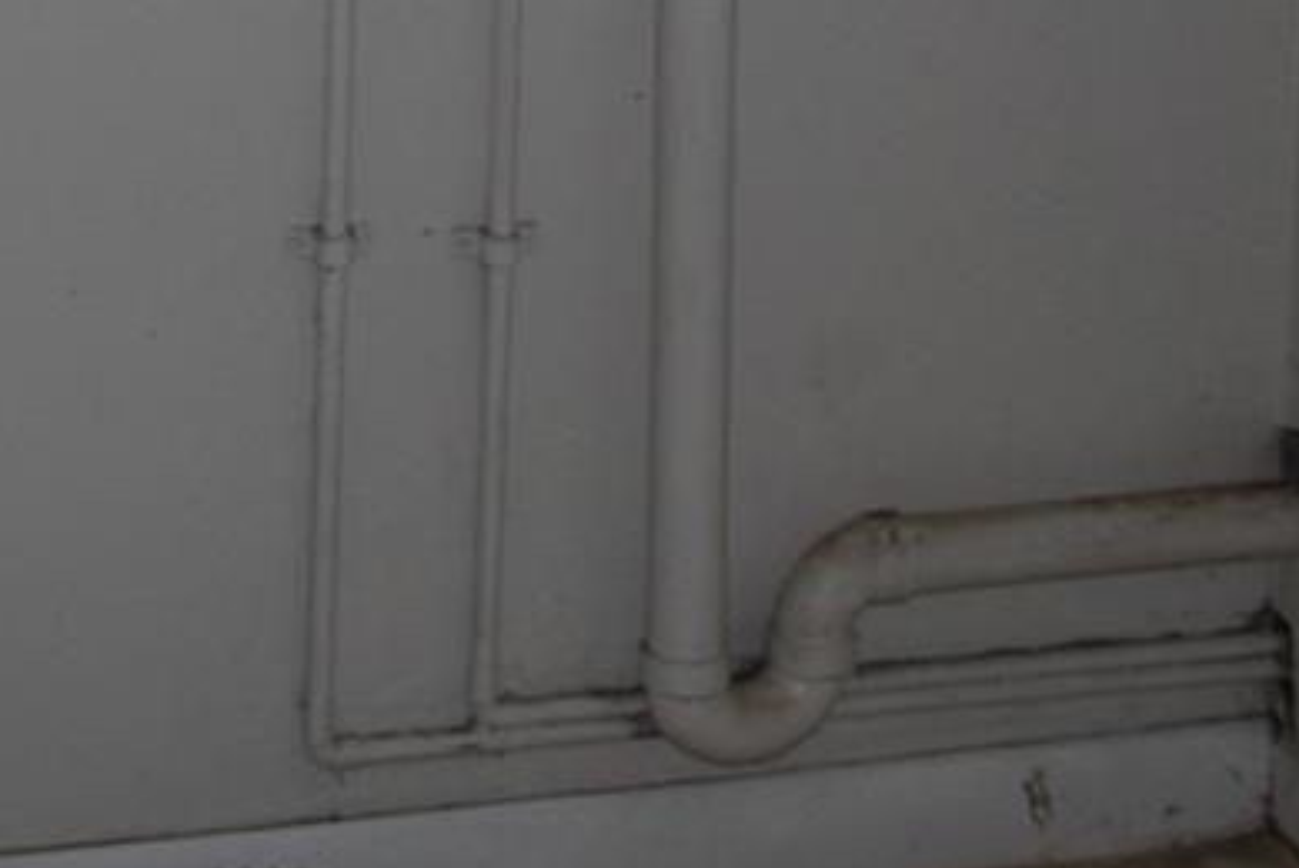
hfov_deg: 17.4
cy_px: -487
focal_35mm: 111
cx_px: -324
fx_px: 4008
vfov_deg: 11.8
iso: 200
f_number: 3.5
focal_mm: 18
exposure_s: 1/60
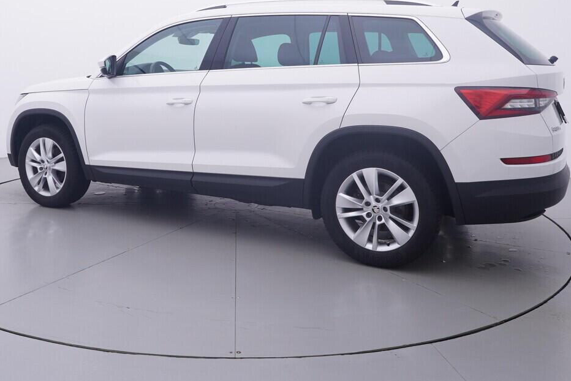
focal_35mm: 35
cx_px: 235
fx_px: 552
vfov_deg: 37.2
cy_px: 97
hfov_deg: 54.4
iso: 200
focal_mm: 15
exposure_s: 1/80
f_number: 5
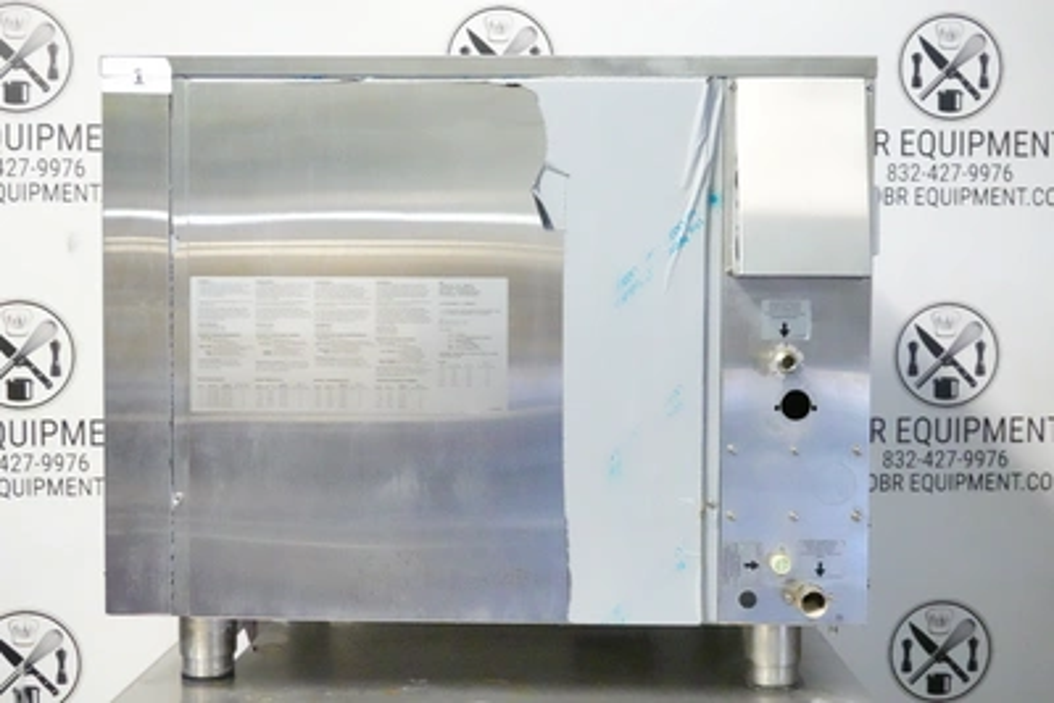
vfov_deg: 29.3
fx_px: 1347
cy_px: 352
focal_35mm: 46
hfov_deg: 42.7
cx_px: 527
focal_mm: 17.19
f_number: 4
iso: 6400
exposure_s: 1/40
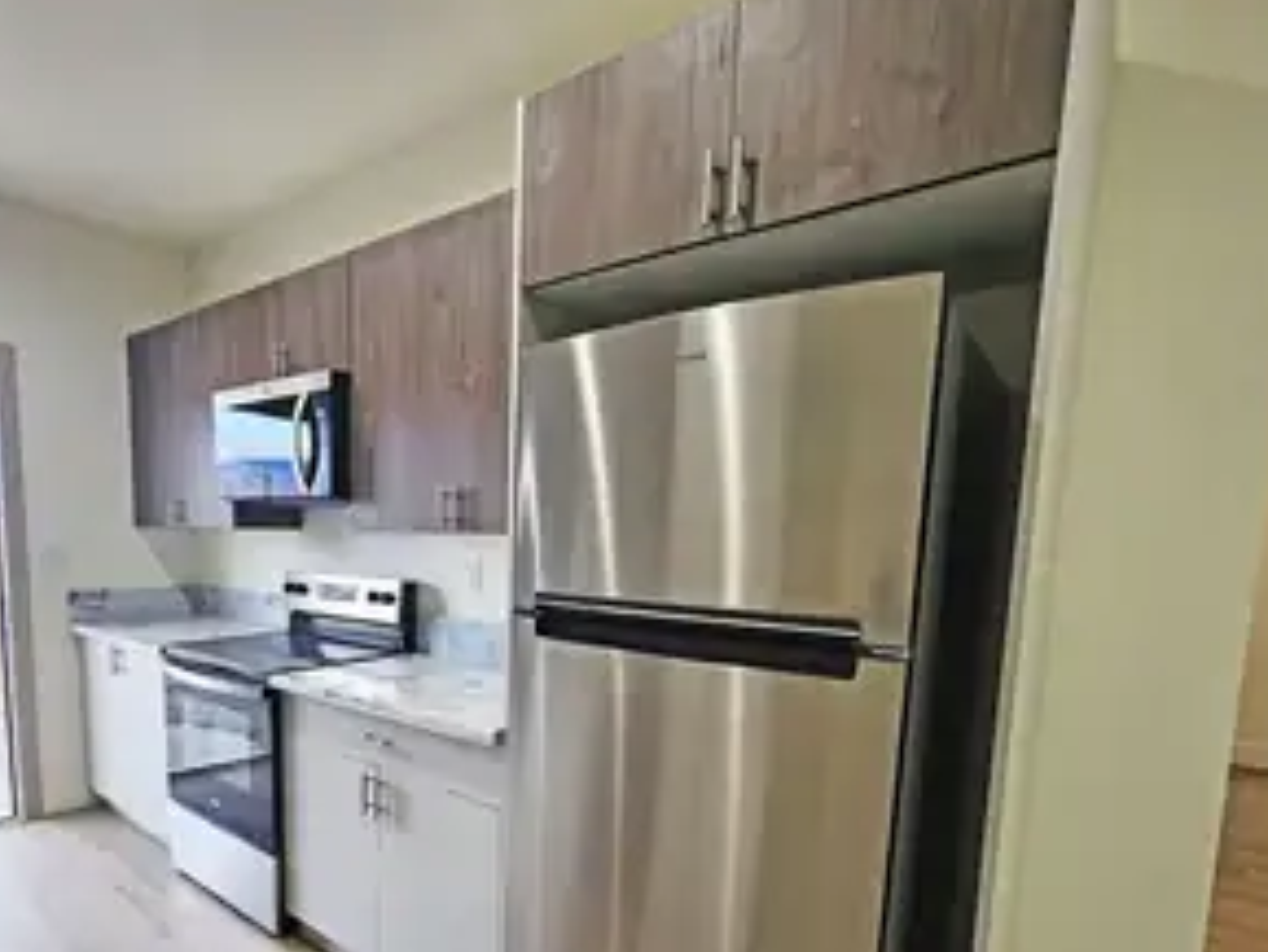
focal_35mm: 18
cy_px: 632
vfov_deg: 69.7
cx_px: 483
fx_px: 660
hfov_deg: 86.2
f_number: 2.2
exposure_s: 1/60
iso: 50
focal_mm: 2.2
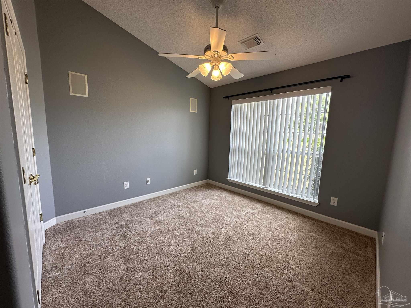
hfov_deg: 102.1
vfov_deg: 85.7
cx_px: 206
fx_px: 166
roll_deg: -2.4
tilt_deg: -7.5
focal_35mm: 14
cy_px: 154
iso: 80
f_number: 2.2
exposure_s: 1/120
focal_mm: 2.22
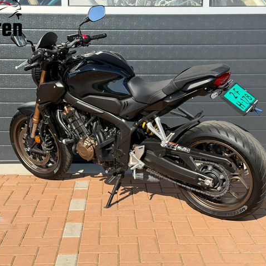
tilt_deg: -10.2
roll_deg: -0.8
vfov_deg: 30.0
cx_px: 129
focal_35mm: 57
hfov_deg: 30.0
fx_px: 496
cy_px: 133
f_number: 1.78
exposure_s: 1/2762
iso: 64
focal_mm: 6.76
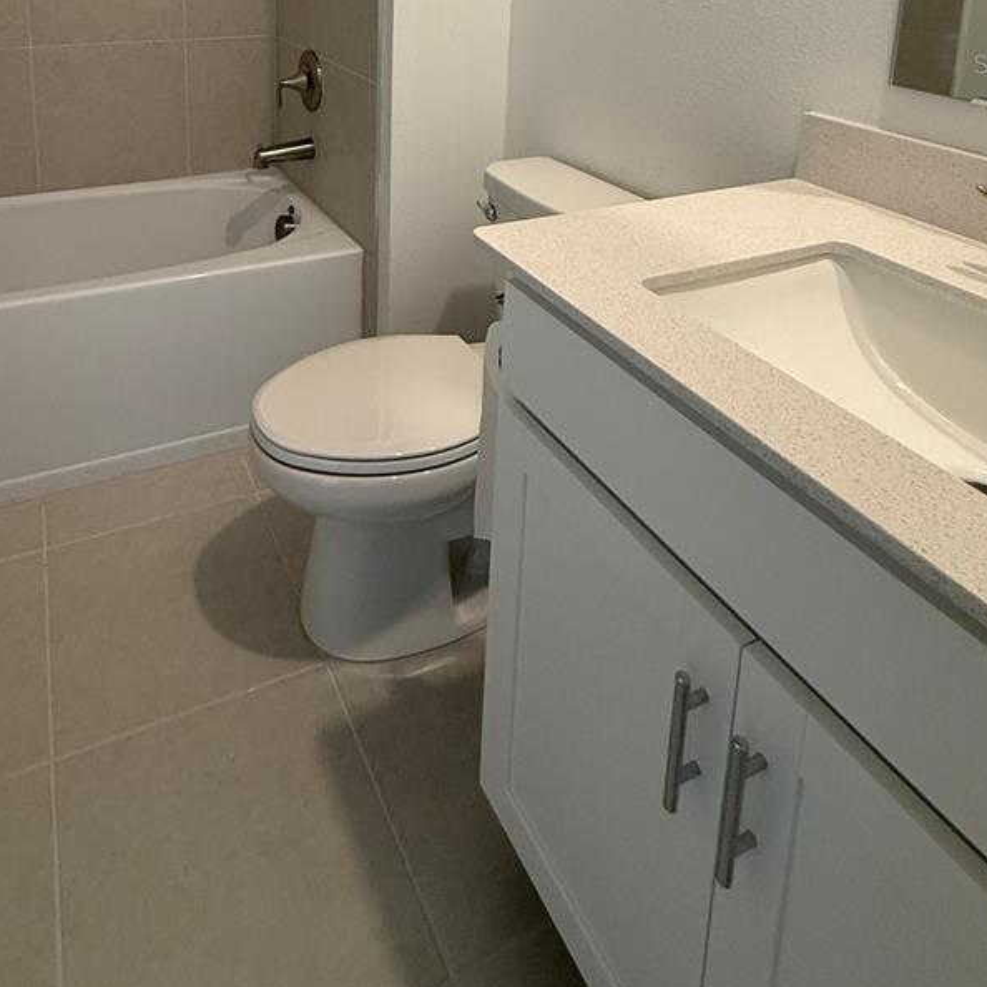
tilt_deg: -10.0
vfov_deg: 53.4
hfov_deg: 61.7
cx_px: 344
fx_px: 806
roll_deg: -0.7
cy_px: 63
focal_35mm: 25
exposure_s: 1/120
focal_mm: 2.22
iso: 250
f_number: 2.2
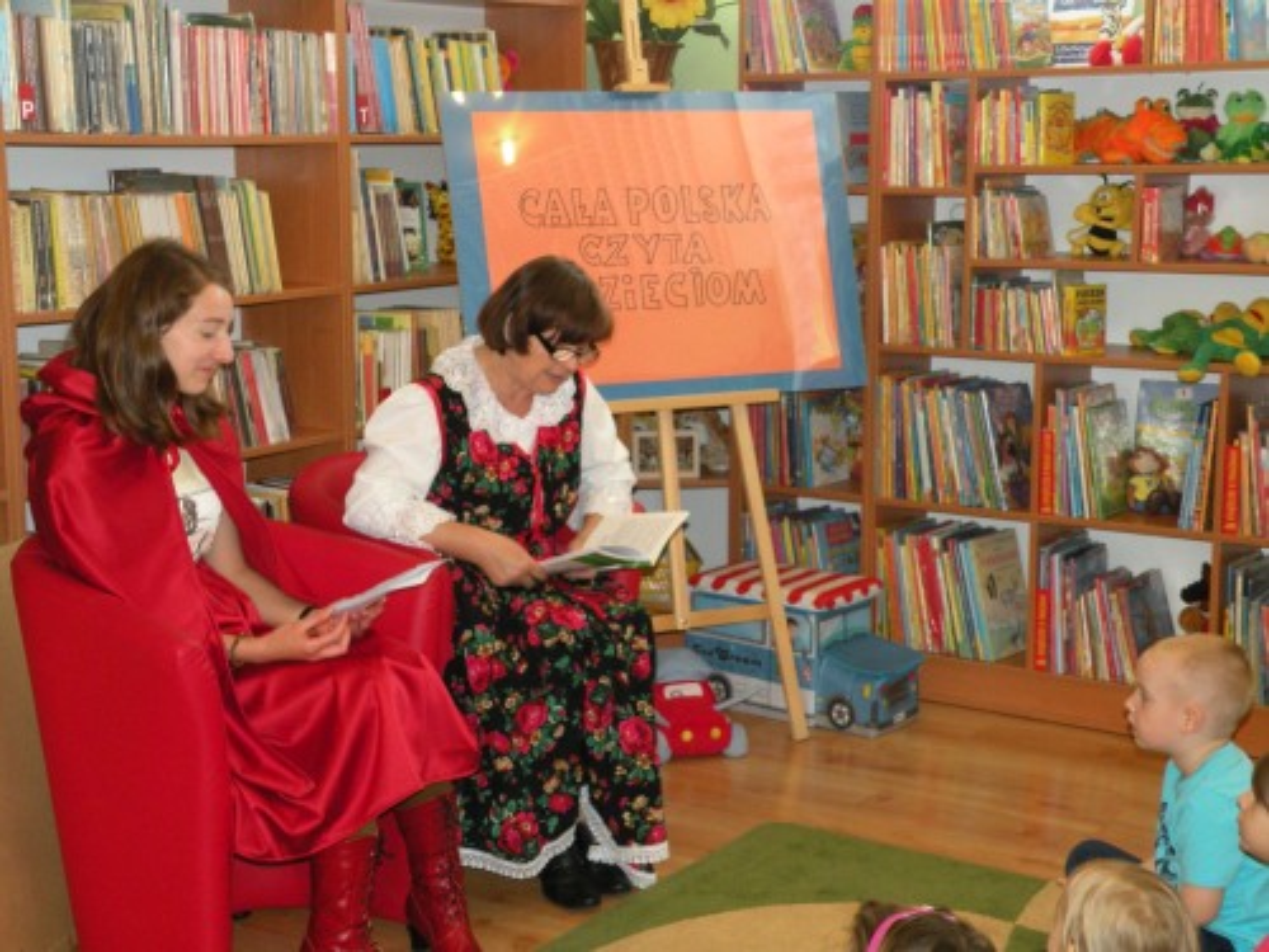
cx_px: 634
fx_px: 2053
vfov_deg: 26.1
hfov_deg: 34.3
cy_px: 476
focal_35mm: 56
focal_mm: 9.8
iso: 170
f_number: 3.5
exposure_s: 1/30.6
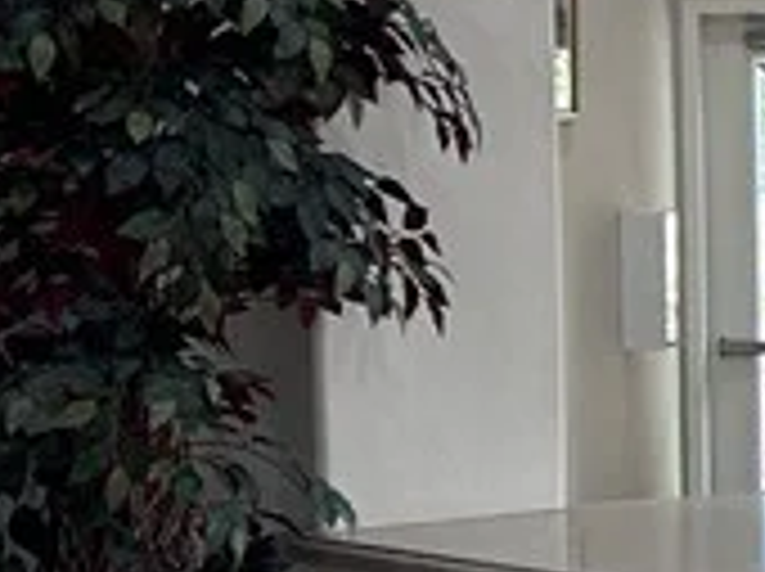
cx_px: 1647
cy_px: 401
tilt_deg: -4.5
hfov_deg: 11.1
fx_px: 3465
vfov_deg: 9.4
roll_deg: +0.7
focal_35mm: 157
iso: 80
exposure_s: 1/60
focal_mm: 5.7
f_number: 1.5
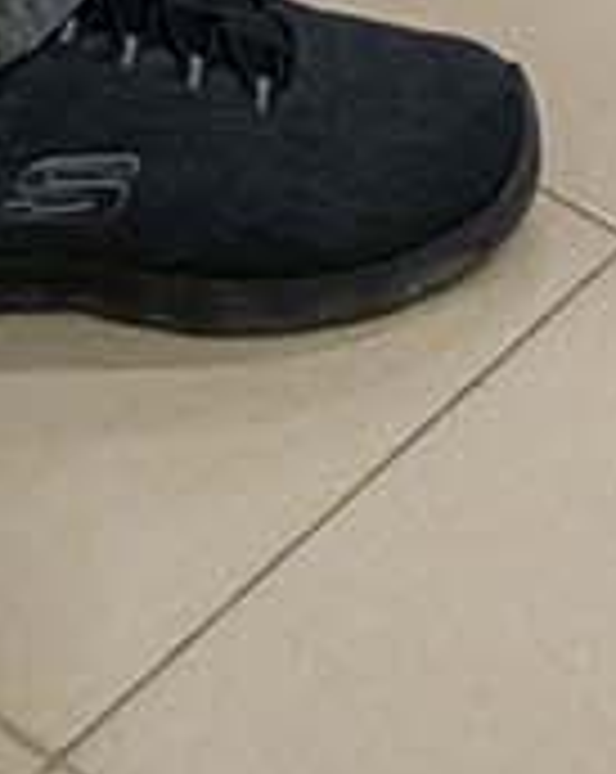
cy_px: -2097
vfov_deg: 7.7
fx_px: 4319
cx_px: 355
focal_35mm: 189
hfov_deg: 8.2
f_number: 4
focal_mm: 24
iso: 3200
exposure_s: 1/250
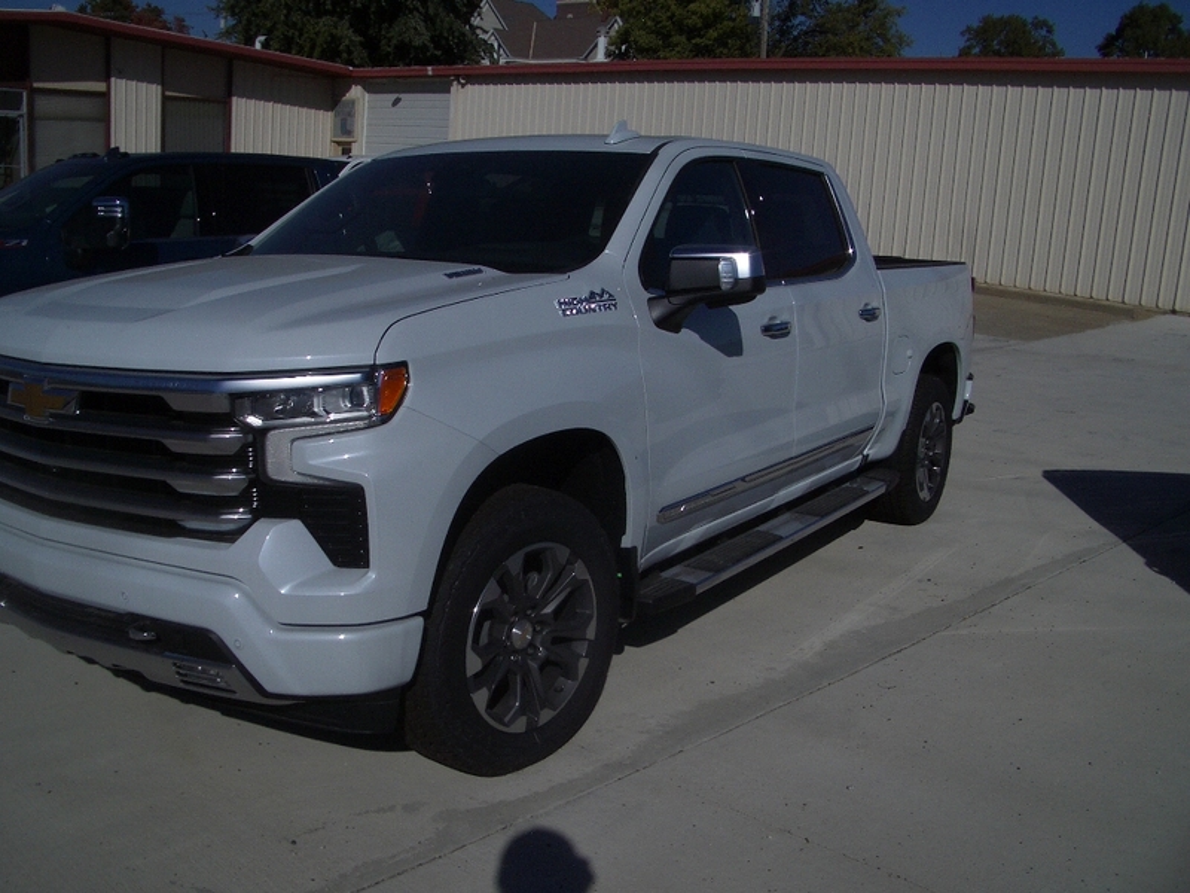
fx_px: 1203
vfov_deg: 40.7
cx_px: 595
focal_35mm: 35
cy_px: 446
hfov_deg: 52.6
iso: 50
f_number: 4.3
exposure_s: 1/2000
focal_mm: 5.8
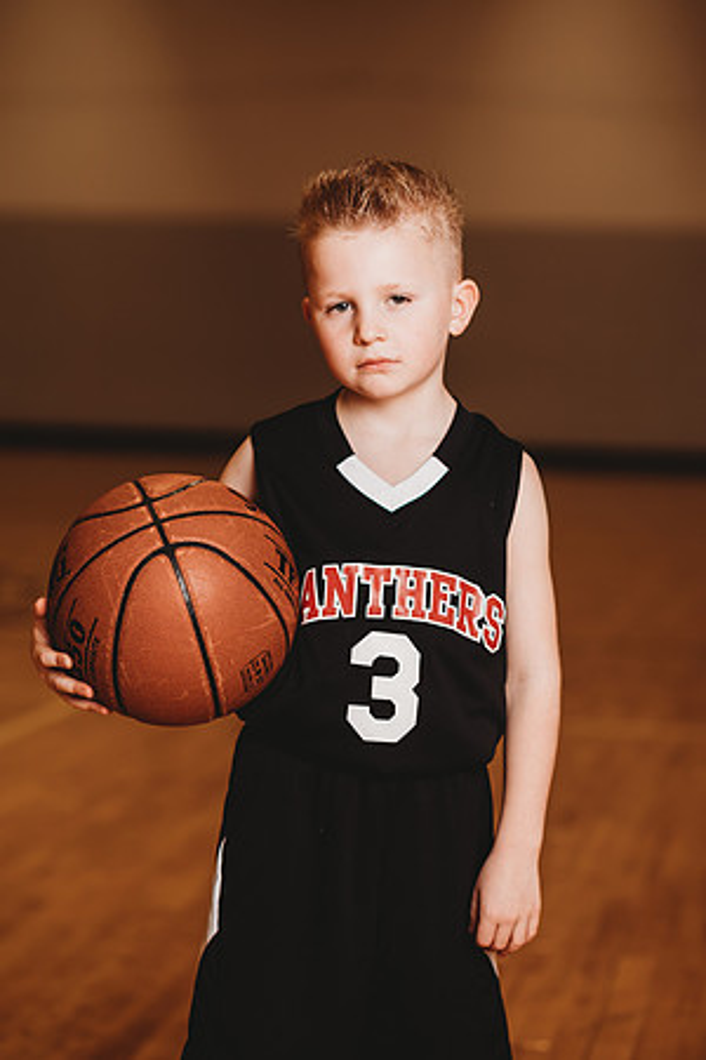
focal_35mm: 85
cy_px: 530
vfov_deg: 23.9
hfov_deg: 16.1
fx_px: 2500
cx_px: 353
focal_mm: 85
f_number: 2.5
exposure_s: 1/160
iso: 100
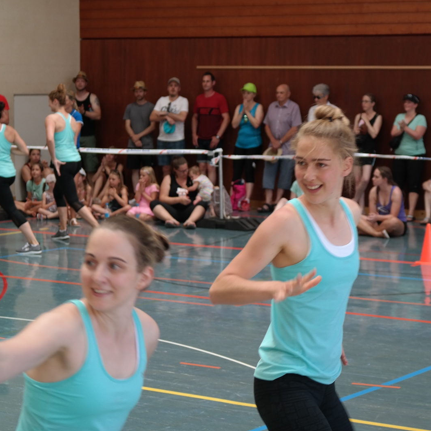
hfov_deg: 17.5
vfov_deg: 17.6
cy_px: 214
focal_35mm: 99
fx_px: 1395
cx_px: 273
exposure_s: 1/80
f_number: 4
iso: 200
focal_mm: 50
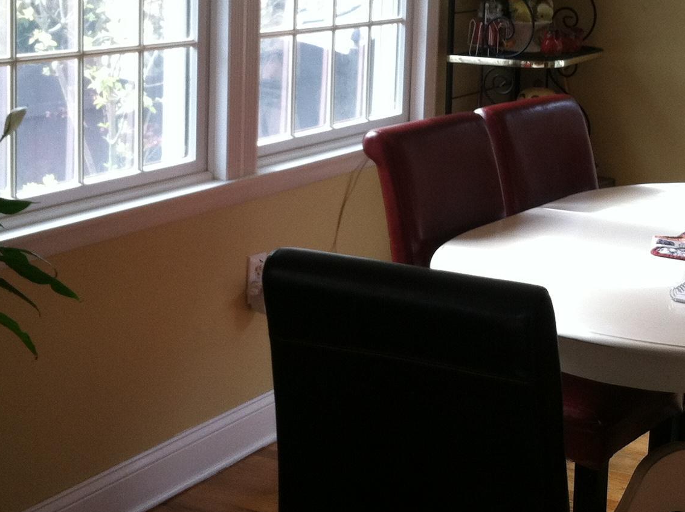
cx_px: 486
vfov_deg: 18.3
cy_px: 139
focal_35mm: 80
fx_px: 1581
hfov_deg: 24.3
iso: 100
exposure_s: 1/30
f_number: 2.8
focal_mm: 3.85
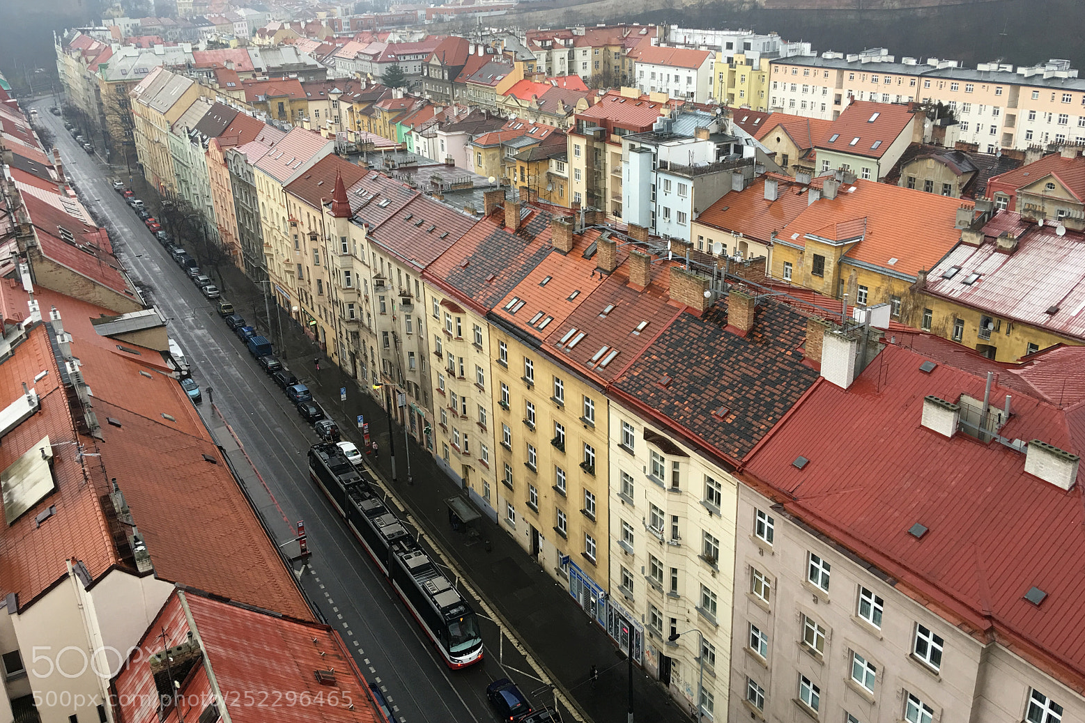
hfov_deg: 60.3
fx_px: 934
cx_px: 546
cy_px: 336
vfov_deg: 42.3
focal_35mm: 31
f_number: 2.2
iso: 25
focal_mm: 4.15
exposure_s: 1/33
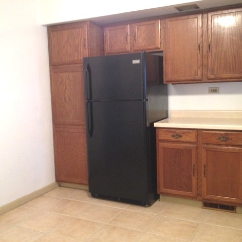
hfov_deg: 39.9
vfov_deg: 40.0
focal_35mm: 42
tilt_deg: -8.0
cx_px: 98
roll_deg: +0.8
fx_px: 332
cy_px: 121
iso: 320
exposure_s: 1/20
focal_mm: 4.28
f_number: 2.4
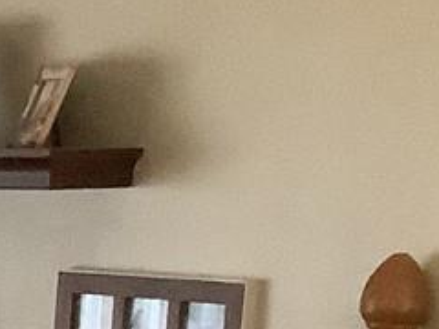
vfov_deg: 7.0
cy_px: 612
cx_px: -946
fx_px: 2625
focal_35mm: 207
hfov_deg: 8.0
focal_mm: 3.3
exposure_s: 1/40
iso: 320
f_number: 2.4
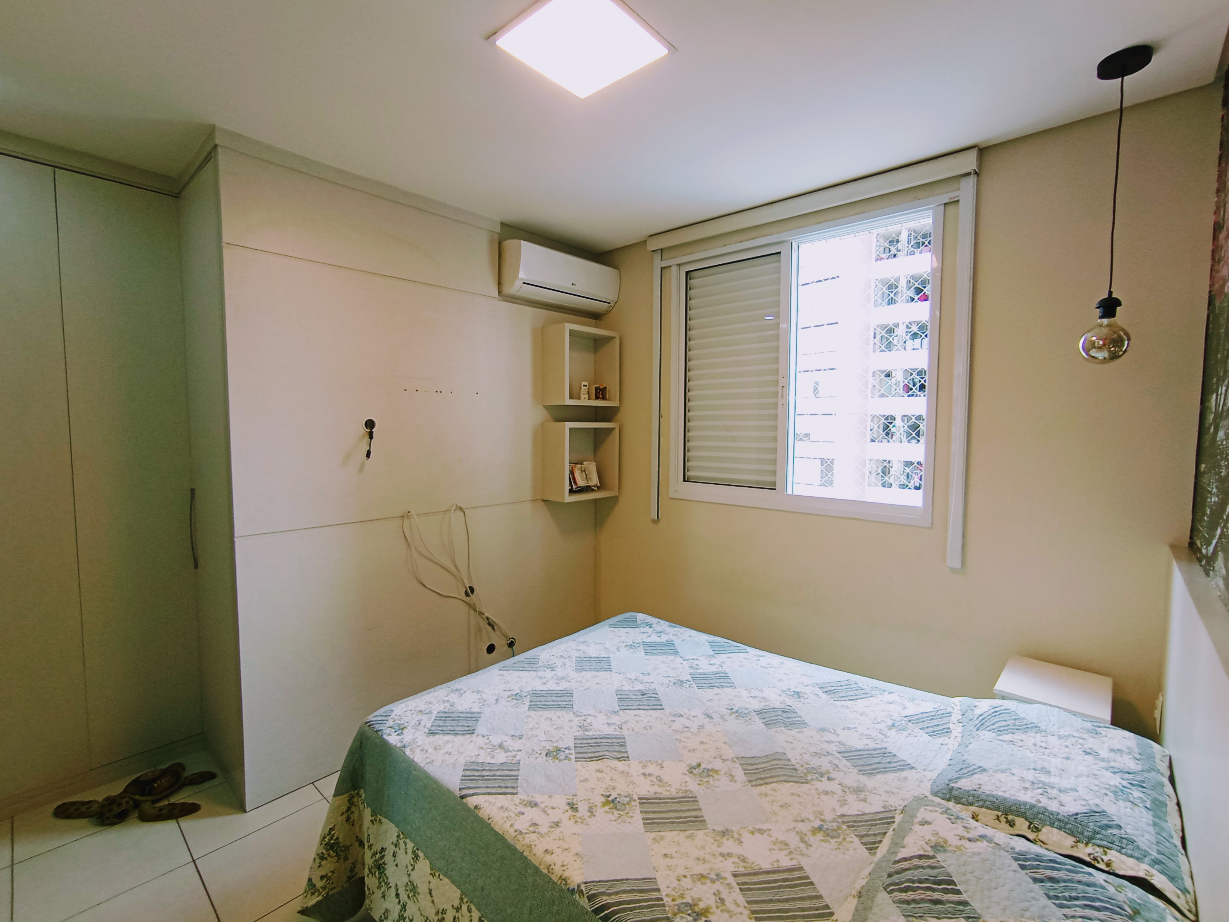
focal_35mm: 16
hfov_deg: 94.5
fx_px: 568
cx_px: 614
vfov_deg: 78.1
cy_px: 461
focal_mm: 1.65
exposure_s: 1/60
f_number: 2.2
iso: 69
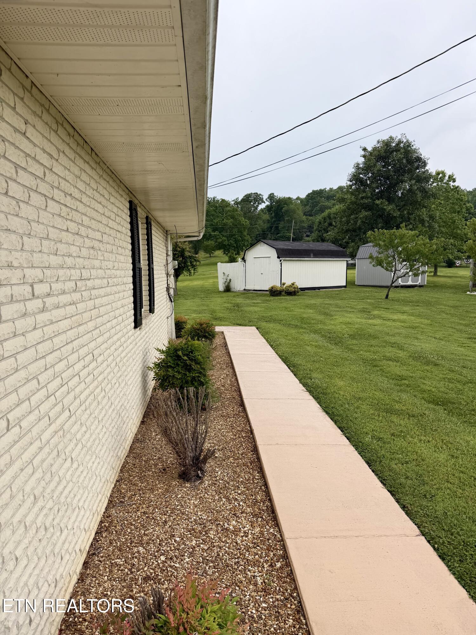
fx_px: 440
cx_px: 238
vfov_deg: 71.6
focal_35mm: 24
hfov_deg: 56.8
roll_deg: +0.9
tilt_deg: -6.0
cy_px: 318
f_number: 1.78
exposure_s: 1/967
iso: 80
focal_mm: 6.76
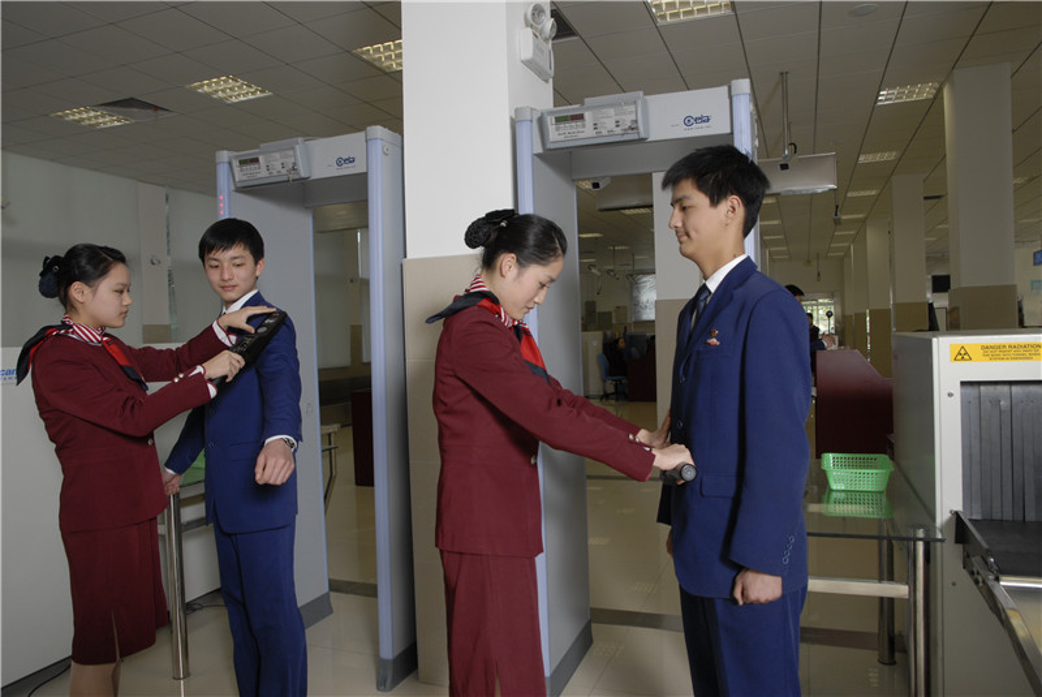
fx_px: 695
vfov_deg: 53.2
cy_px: 348
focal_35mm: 24
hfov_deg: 73.7
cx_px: 521
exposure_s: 1/80
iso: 320
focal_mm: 16
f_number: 7.1
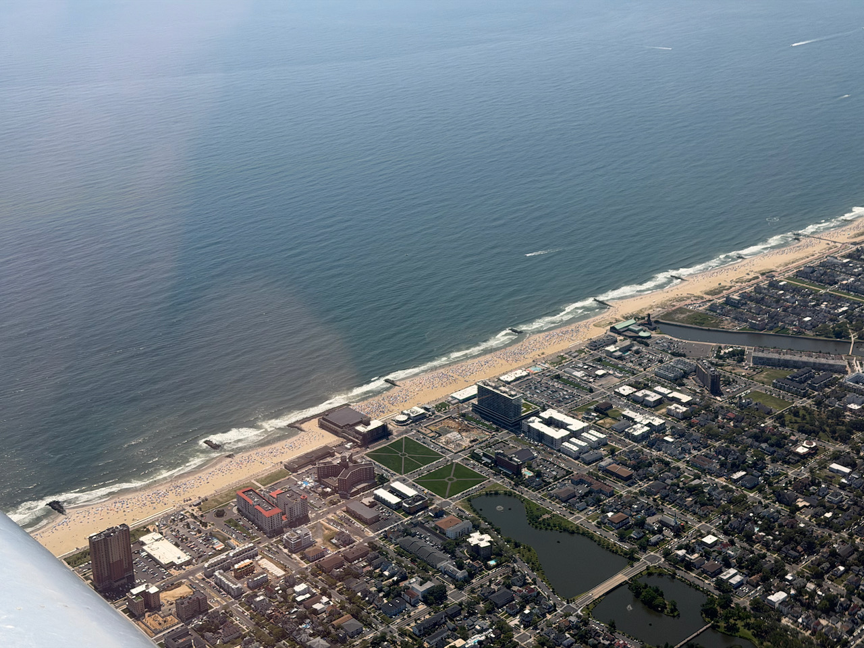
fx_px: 1198
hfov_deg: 39.7
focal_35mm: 48
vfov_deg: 30.3
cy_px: 324
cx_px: 432
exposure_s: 1/5587
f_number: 1.78
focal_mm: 6.76
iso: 64
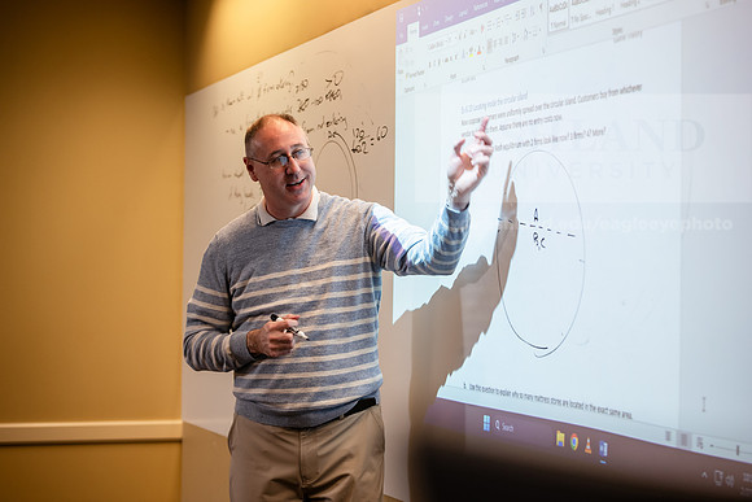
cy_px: 251
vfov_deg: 18.2
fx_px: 1567
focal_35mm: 75
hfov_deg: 27.0
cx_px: 376
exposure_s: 1/200
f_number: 3.5
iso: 800
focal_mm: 75
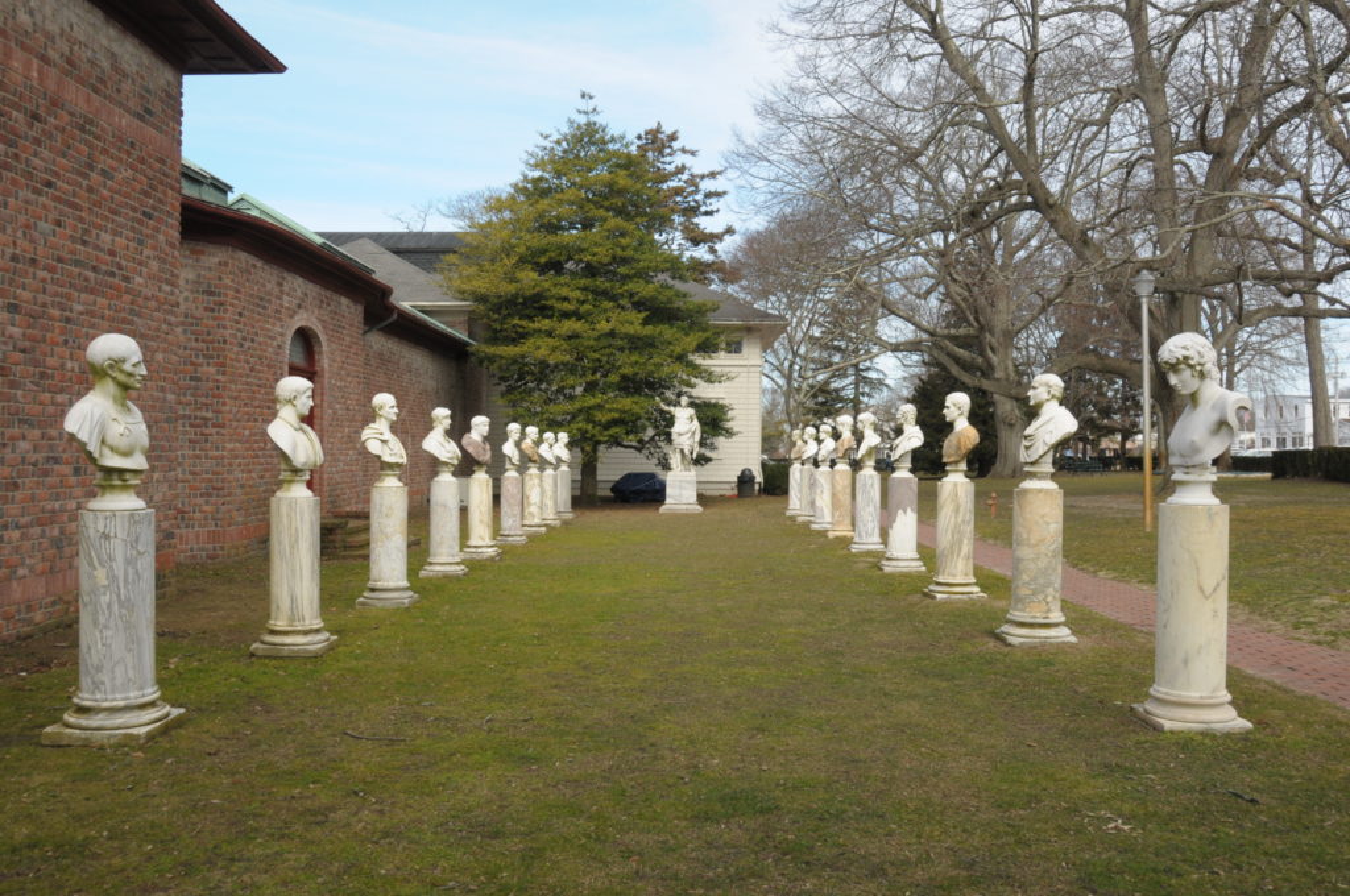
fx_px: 1124
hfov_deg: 62.0
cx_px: 675
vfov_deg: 43.5
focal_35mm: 30
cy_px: 448
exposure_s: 1/250
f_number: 11
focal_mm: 20
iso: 400
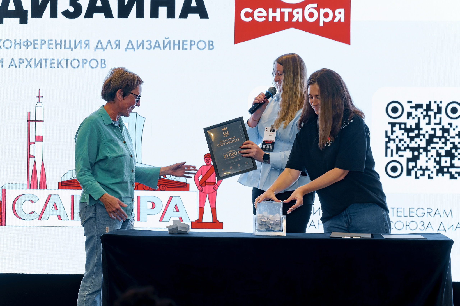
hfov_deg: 22.0
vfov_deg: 14.8
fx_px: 1182
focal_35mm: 92
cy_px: 153
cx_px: 230
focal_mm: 86
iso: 1000
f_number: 4
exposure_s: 1/125
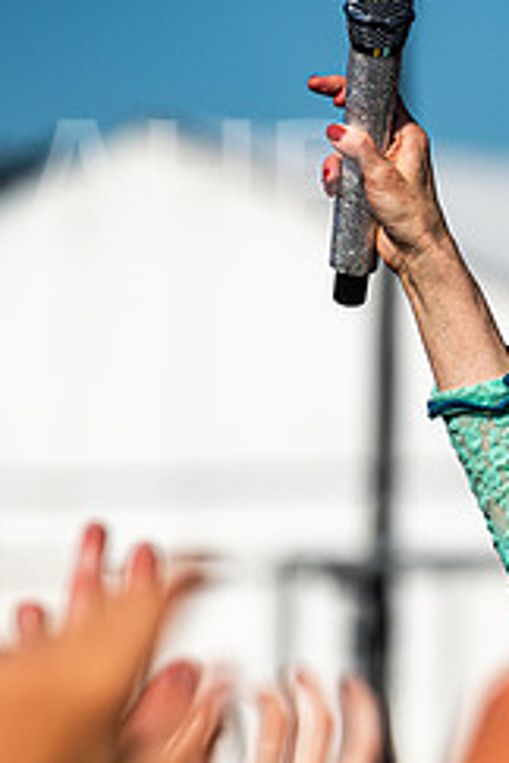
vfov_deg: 3.6
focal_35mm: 566
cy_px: 661
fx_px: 12003
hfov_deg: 2.4
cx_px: 957
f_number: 4
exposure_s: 1/5000
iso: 200
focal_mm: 200
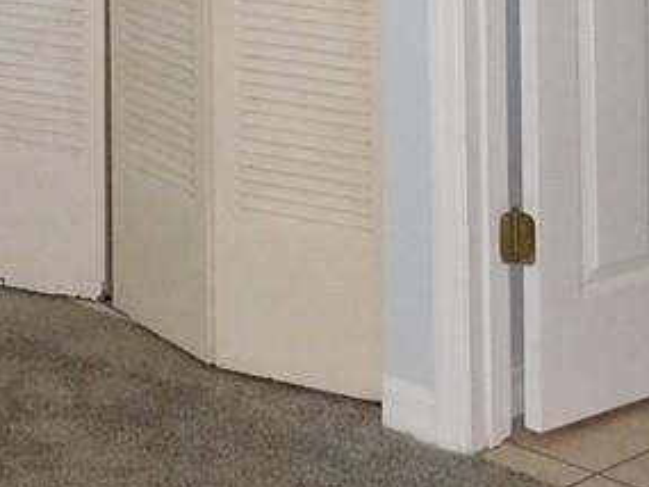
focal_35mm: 129
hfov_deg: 15.0
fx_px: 2420
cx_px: -2
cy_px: -612
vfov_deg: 10.2
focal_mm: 4
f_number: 3
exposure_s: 1/30
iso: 200
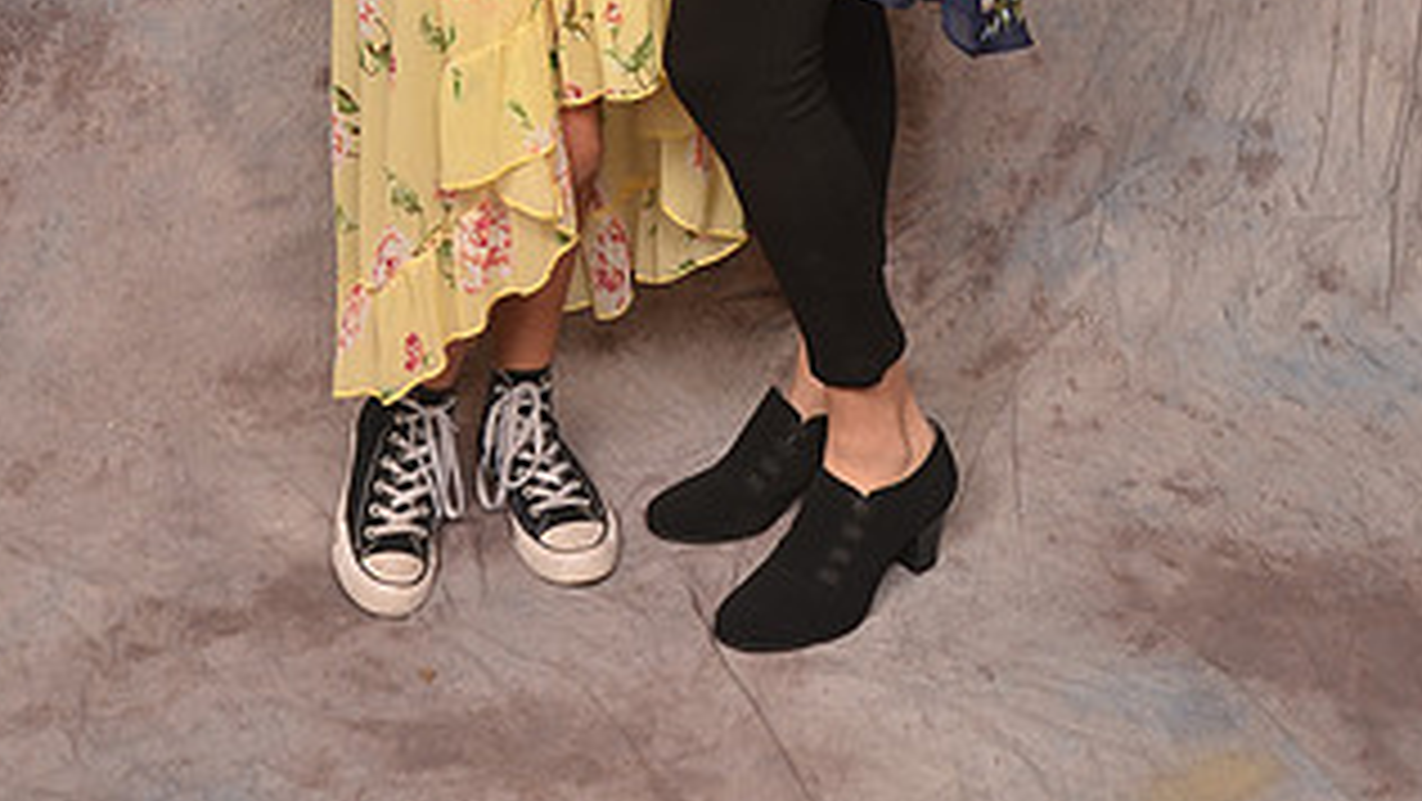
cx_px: 612
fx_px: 2714
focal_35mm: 72
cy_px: -486
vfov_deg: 15.2
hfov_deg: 29.3
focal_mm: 25
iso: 200
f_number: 5.6
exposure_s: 1/60
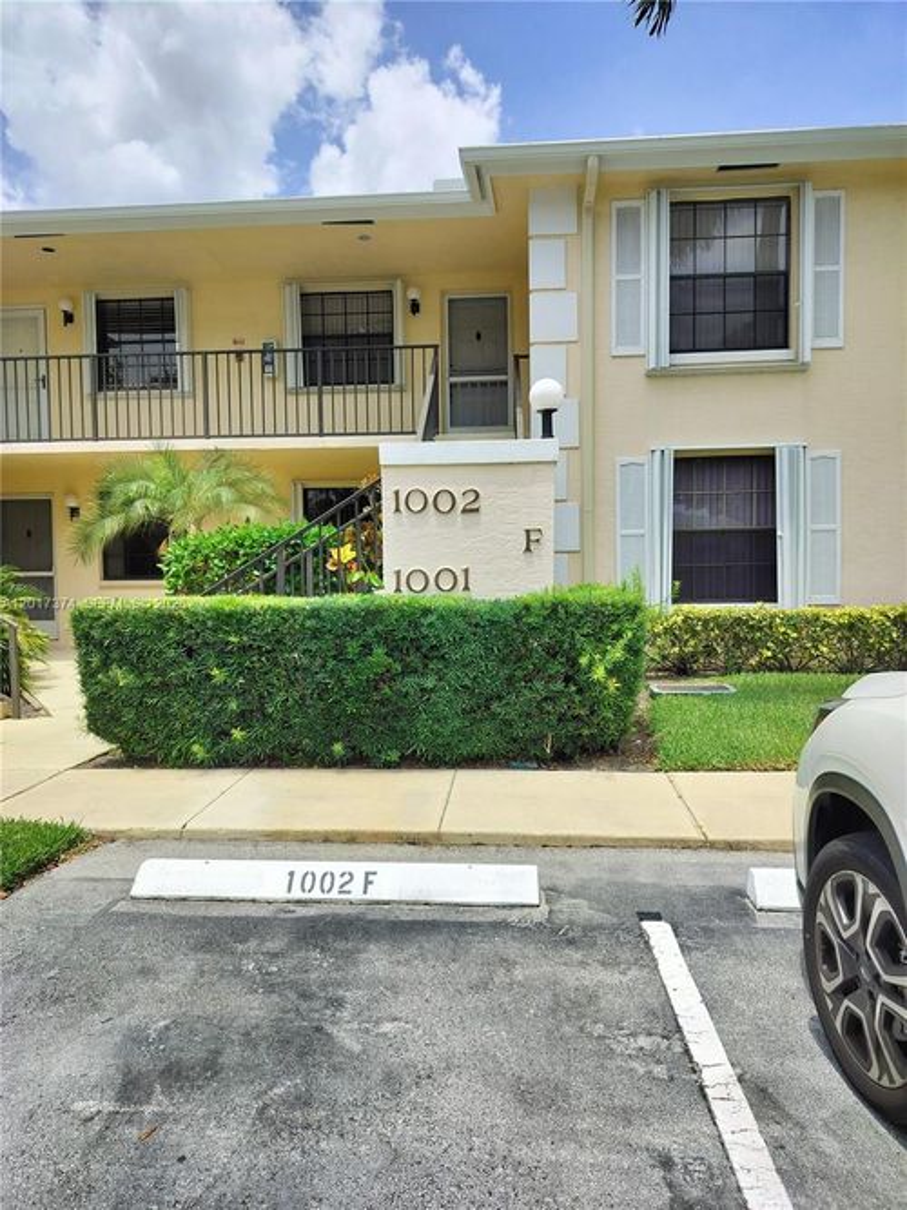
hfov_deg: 56.8
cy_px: 605
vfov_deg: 71.6
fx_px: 839
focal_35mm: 24
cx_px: 454
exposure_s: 1/1293
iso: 50
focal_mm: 5.24
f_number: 1.7
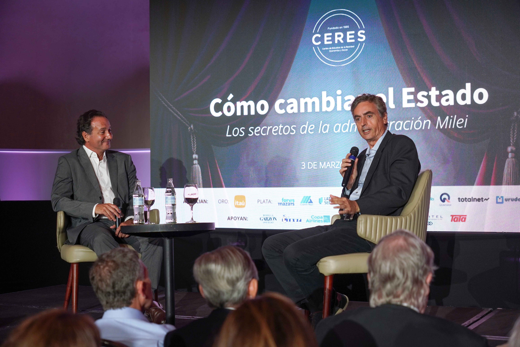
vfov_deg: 24.4
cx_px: 260
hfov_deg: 35.9
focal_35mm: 56
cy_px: 174
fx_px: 802
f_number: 2.8
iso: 400
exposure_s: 1/160
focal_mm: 37
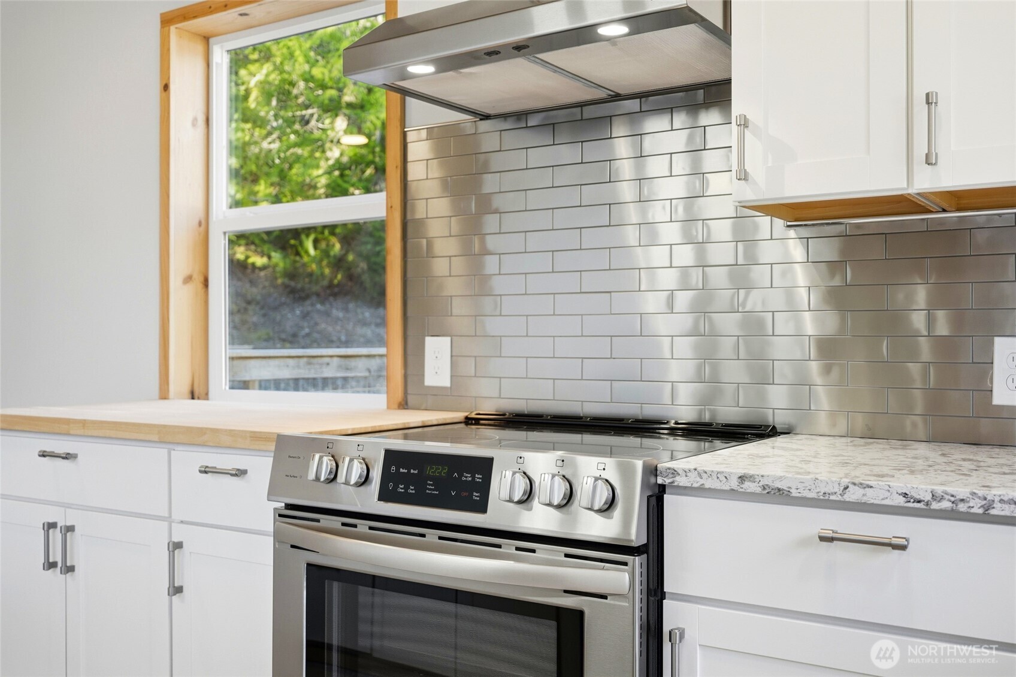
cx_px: 508
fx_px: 988
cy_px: 338
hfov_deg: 54.4
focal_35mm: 35
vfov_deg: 37.8
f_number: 4
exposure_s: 1/1250
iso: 400
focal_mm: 35
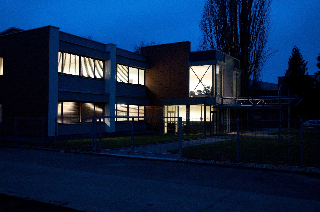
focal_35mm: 36
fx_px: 319
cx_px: 160
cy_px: 106
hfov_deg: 53.2
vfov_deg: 36.7
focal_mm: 24
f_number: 4.5
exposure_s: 1/25
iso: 1250
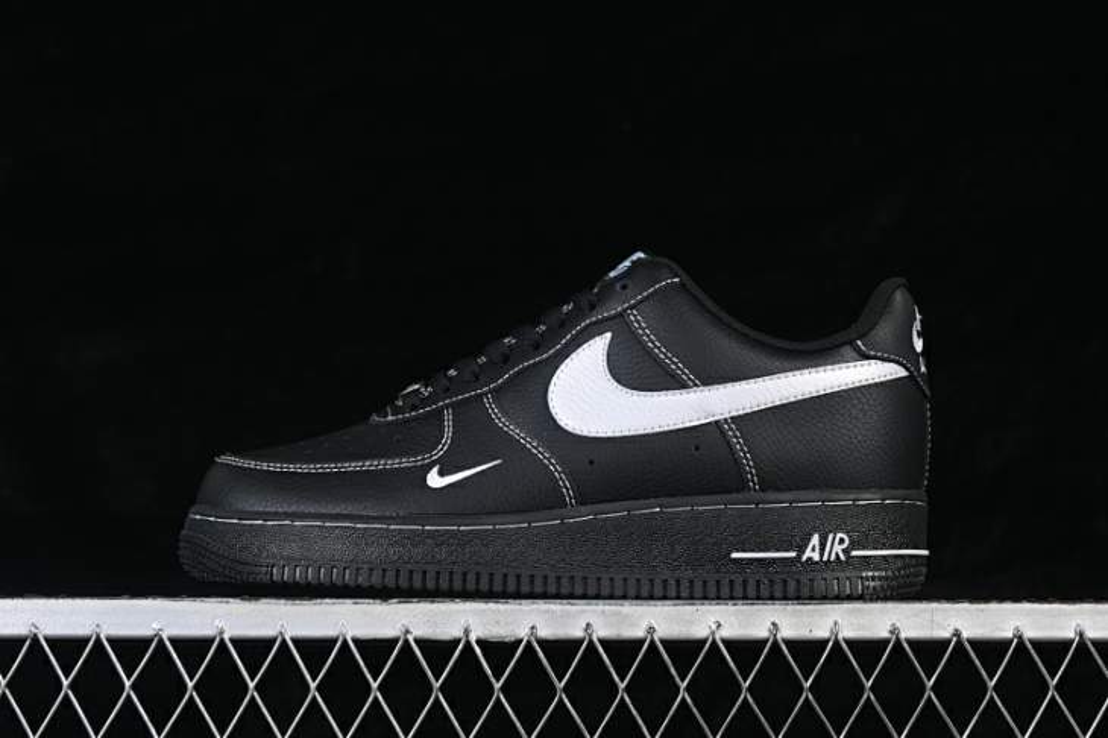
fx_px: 2307
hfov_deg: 27.0
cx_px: 554
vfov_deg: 18.2
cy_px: 369
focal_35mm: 75
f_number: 6.3
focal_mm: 50
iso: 160
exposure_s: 1/60
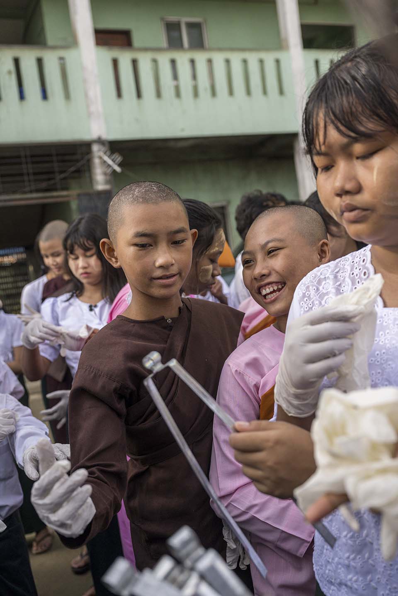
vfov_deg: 49.6
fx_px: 647
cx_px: 199
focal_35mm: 39
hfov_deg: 34.2
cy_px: 298
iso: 900
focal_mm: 39
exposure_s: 1/2000
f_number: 4.5
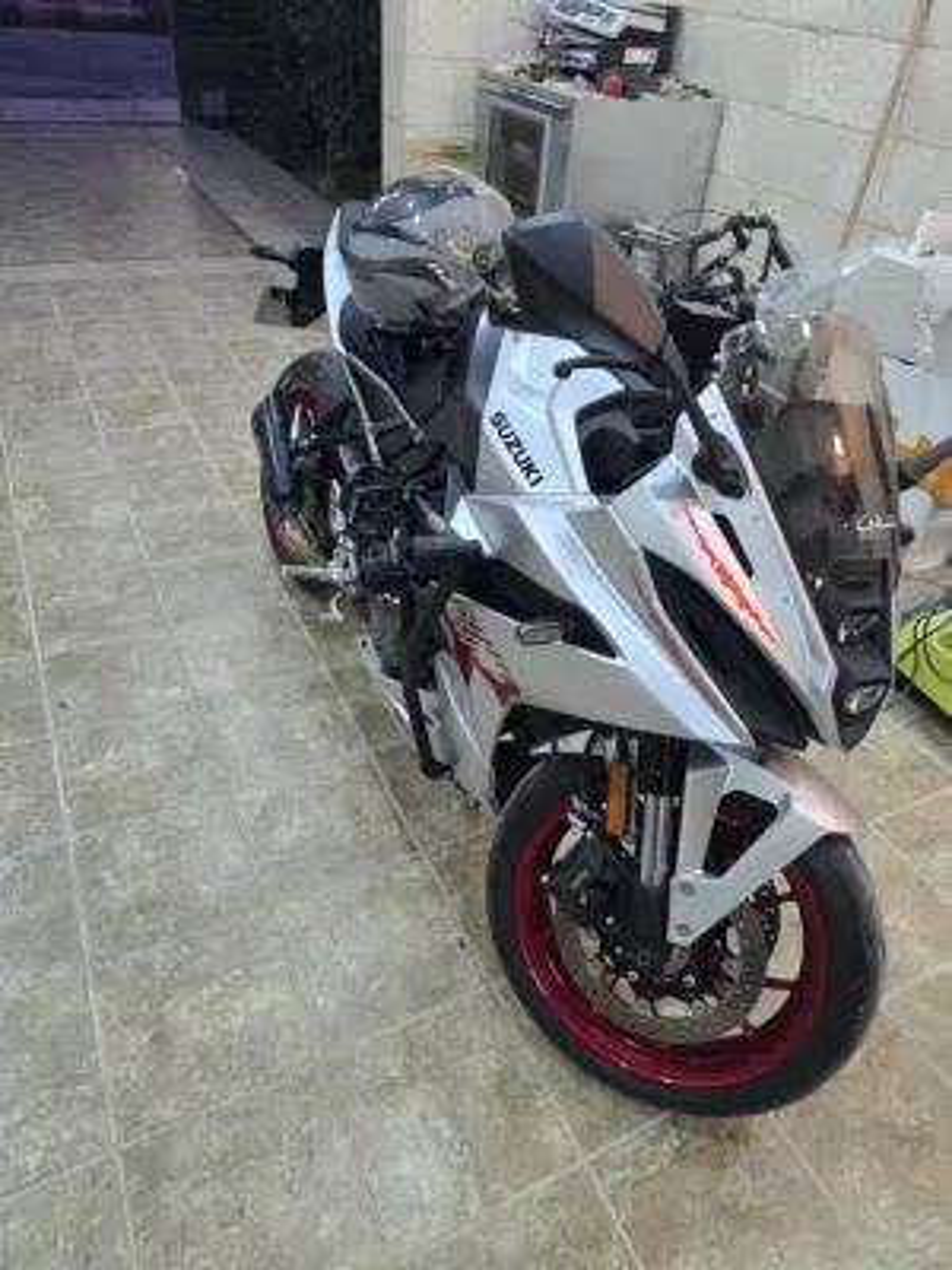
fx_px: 843
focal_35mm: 23
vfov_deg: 73.9
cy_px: 635
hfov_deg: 58.9
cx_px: 476
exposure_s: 1/100
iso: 320
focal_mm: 6.3
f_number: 1.7
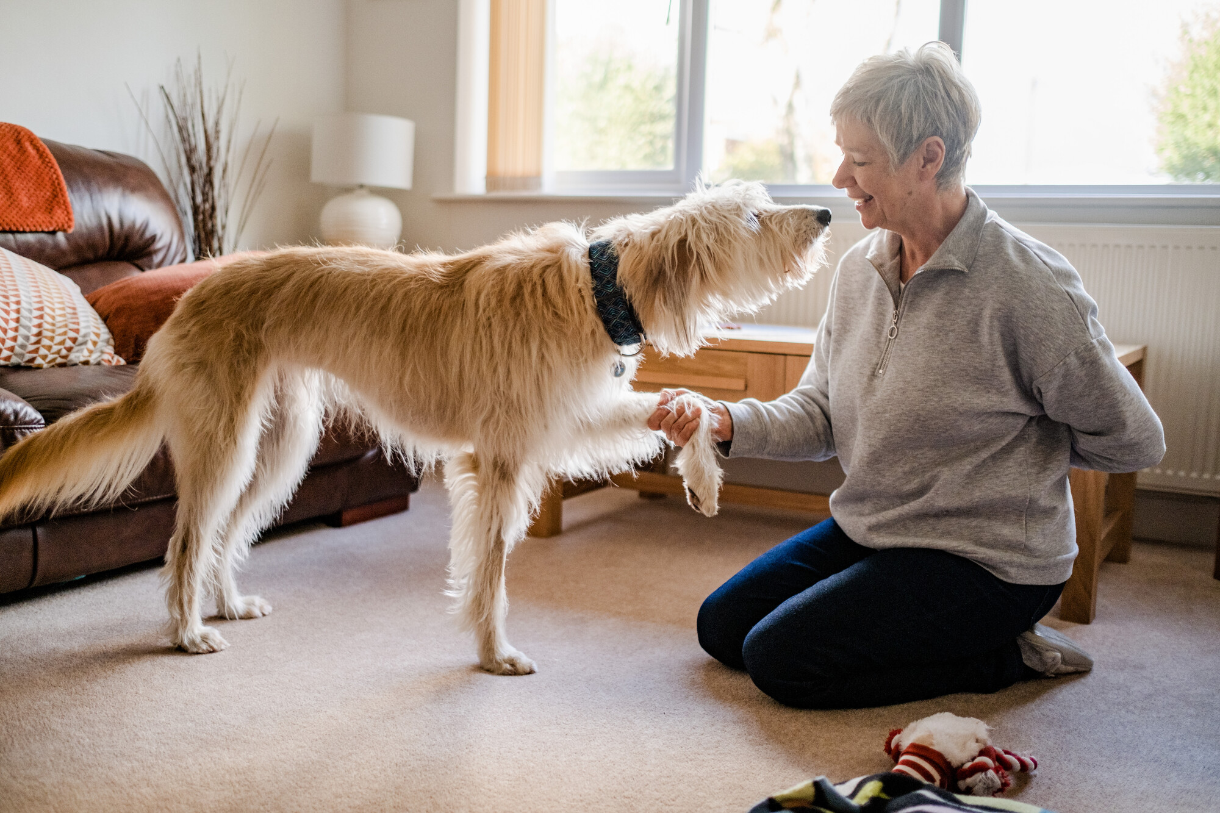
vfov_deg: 37.8
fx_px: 1186
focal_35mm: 35
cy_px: 406
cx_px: 610
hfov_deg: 54.4
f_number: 1.4
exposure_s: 1/640
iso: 400
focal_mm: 23
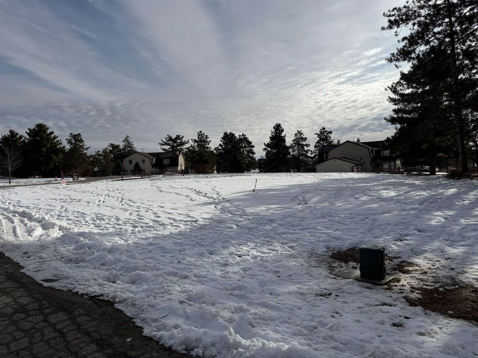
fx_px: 331
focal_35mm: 24
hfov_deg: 71.6
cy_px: 179
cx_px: 239
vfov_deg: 56.8
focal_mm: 6.76
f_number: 1.78
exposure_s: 1/12346
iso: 64
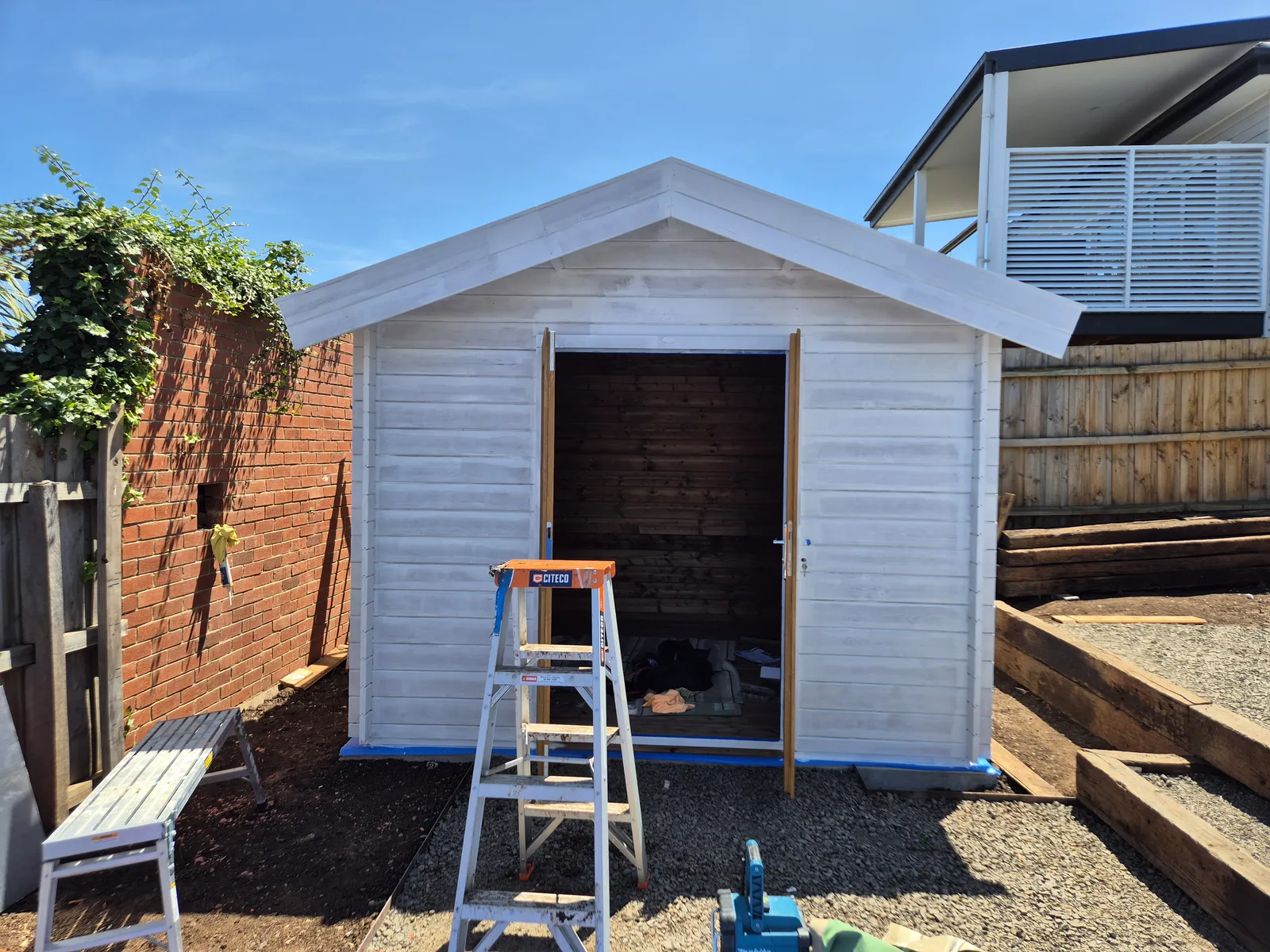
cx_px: 635
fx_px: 844
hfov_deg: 73.9
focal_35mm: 23
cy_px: 476
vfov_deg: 58.9
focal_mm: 5.4
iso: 25
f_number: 1.8
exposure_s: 1/950
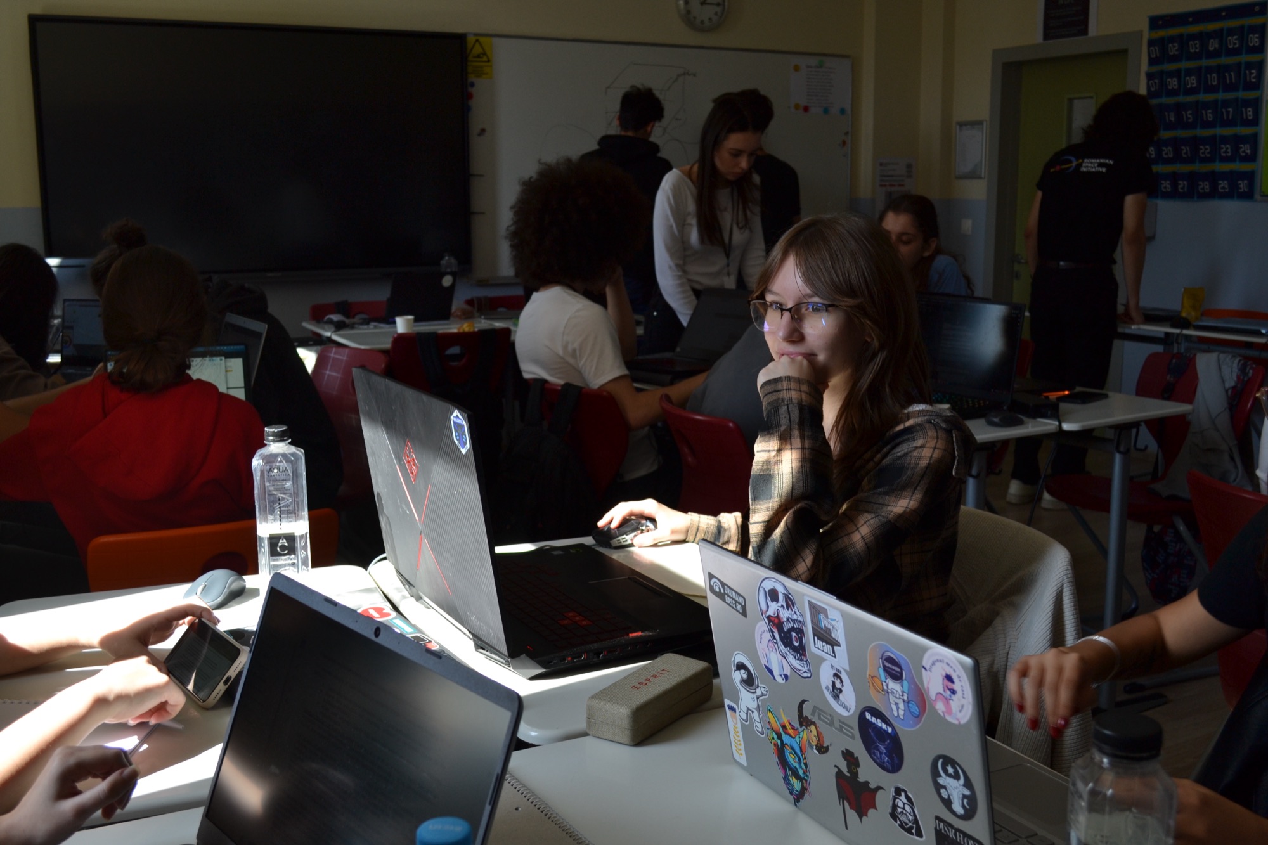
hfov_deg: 53.1
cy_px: 422
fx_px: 1268
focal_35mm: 36
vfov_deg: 36.9
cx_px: 634
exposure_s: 1/125
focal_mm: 24
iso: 140
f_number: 5.6
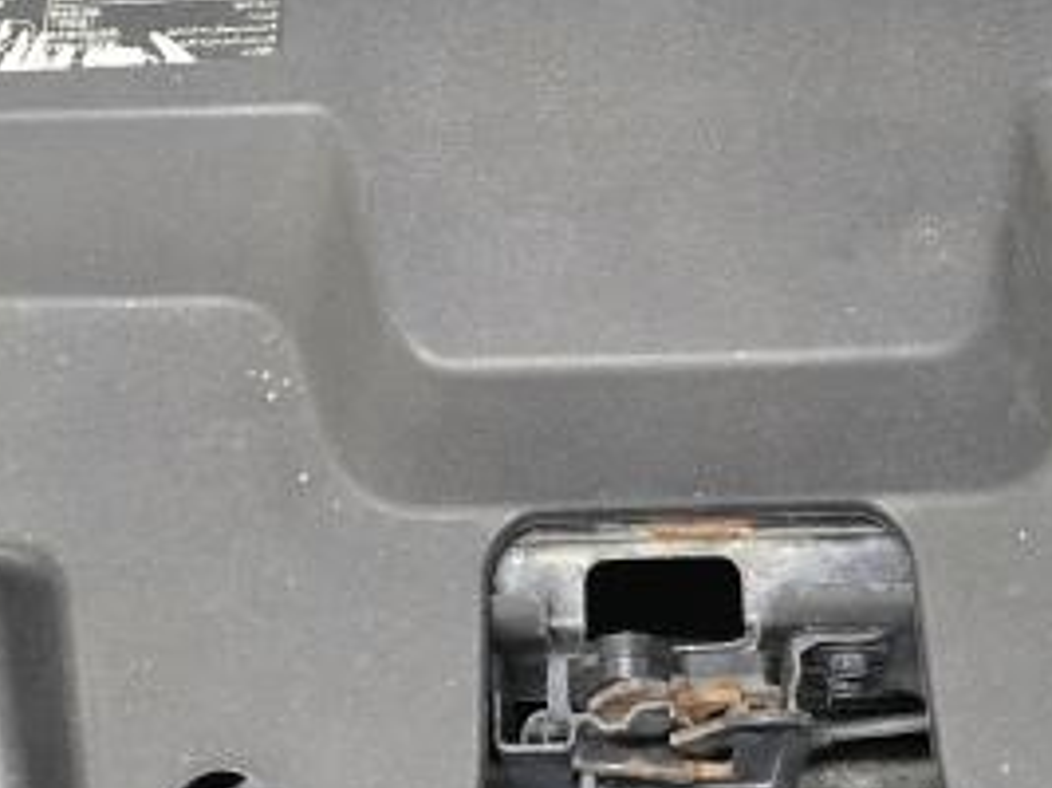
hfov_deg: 28.2
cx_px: 567
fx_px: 2096
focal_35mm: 69
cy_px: -307
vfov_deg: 19.2
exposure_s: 1/60
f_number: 1.7
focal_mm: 6.3
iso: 800
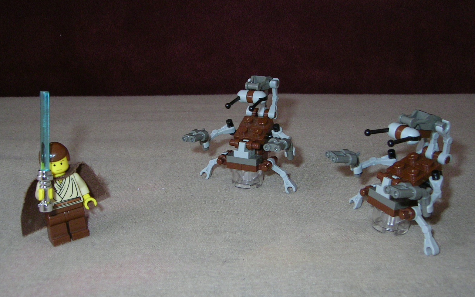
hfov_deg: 50.4
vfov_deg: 32.7
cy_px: 159
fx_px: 505
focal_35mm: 39
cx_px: 237
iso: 100
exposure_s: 1/30
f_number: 4.8
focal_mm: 5.6
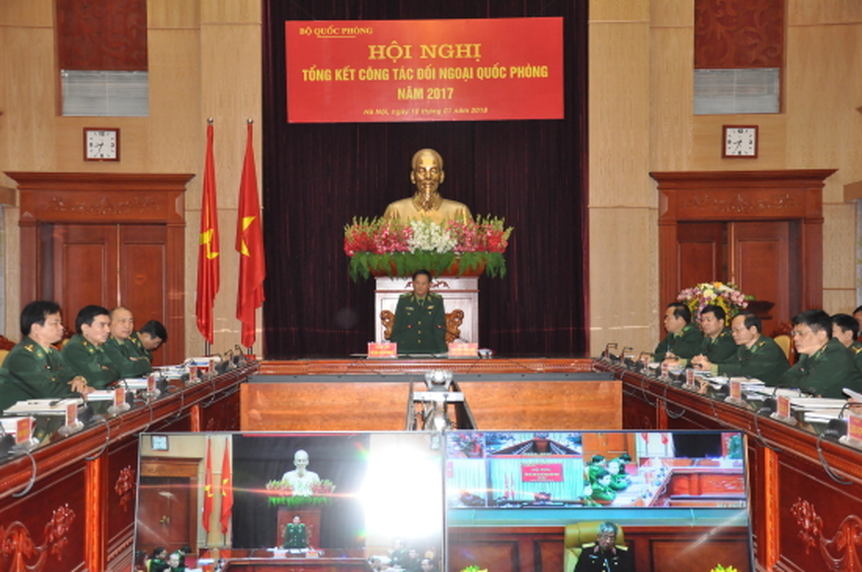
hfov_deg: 43.7
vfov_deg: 29.8
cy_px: 286
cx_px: 431
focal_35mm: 45
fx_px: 1076
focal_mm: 30
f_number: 4.2
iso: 1600
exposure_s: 1/125
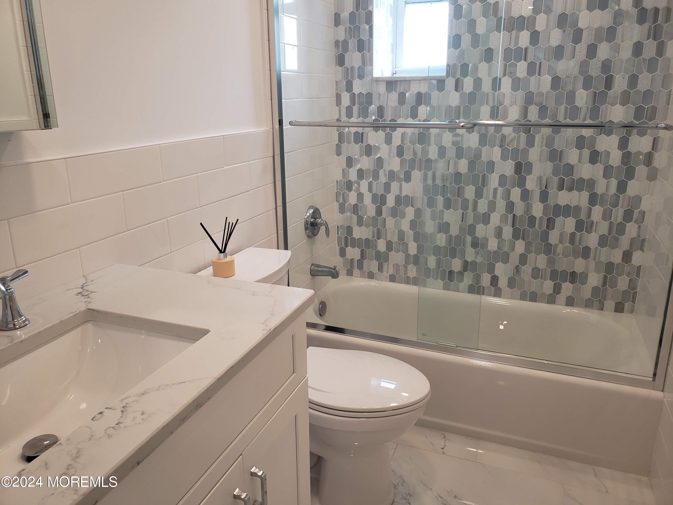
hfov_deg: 67.3
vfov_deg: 53.1
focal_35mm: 26
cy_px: 252
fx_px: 505
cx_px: 336
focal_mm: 4.3
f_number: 2.4
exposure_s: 1/60
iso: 64
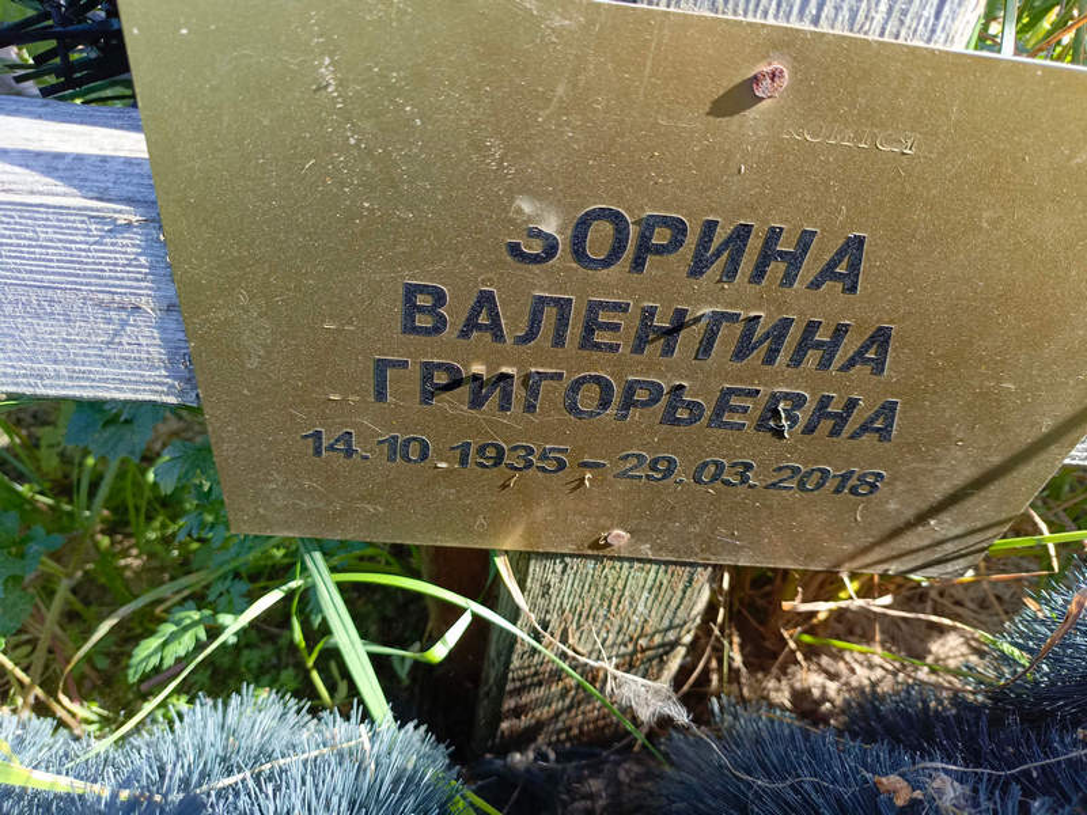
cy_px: 408
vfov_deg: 54.9
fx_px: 785
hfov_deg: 69.4
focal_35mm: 25
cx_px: 544
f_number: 1.69
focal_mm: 4.76
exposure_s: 1/126
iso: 111
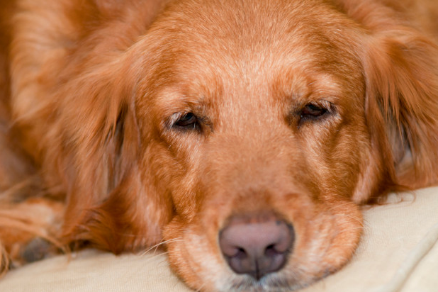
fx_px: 2798
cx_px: 254
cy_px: 167
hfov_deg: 8.9
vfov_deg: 6.0
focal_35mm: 230
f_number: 2.8
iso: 200
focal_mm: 130
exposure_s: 1/250
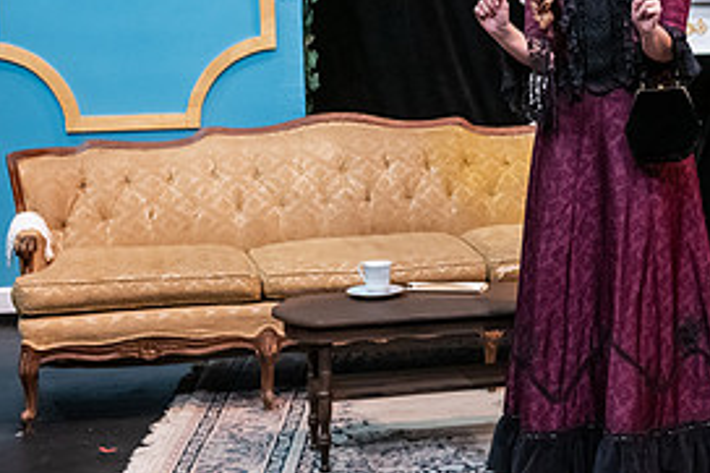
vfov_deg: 12.2
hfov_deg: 18.1
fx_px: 2188
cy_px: 35
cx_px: 666
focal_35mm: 111
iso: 3200
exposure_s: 1/200
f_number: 3.2
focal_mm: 52
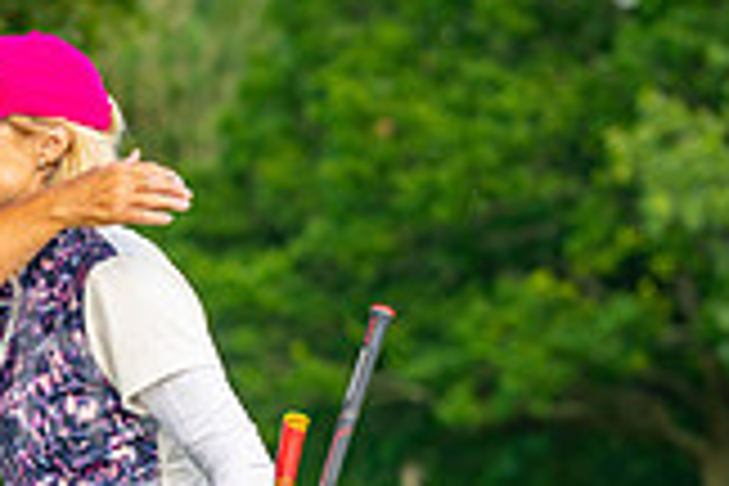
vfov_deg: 3.2
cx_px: -86
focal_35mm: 429
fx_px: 8687
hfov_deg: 4.8
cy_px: 664
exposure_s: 1/640
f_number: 4
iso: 200
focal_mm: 120
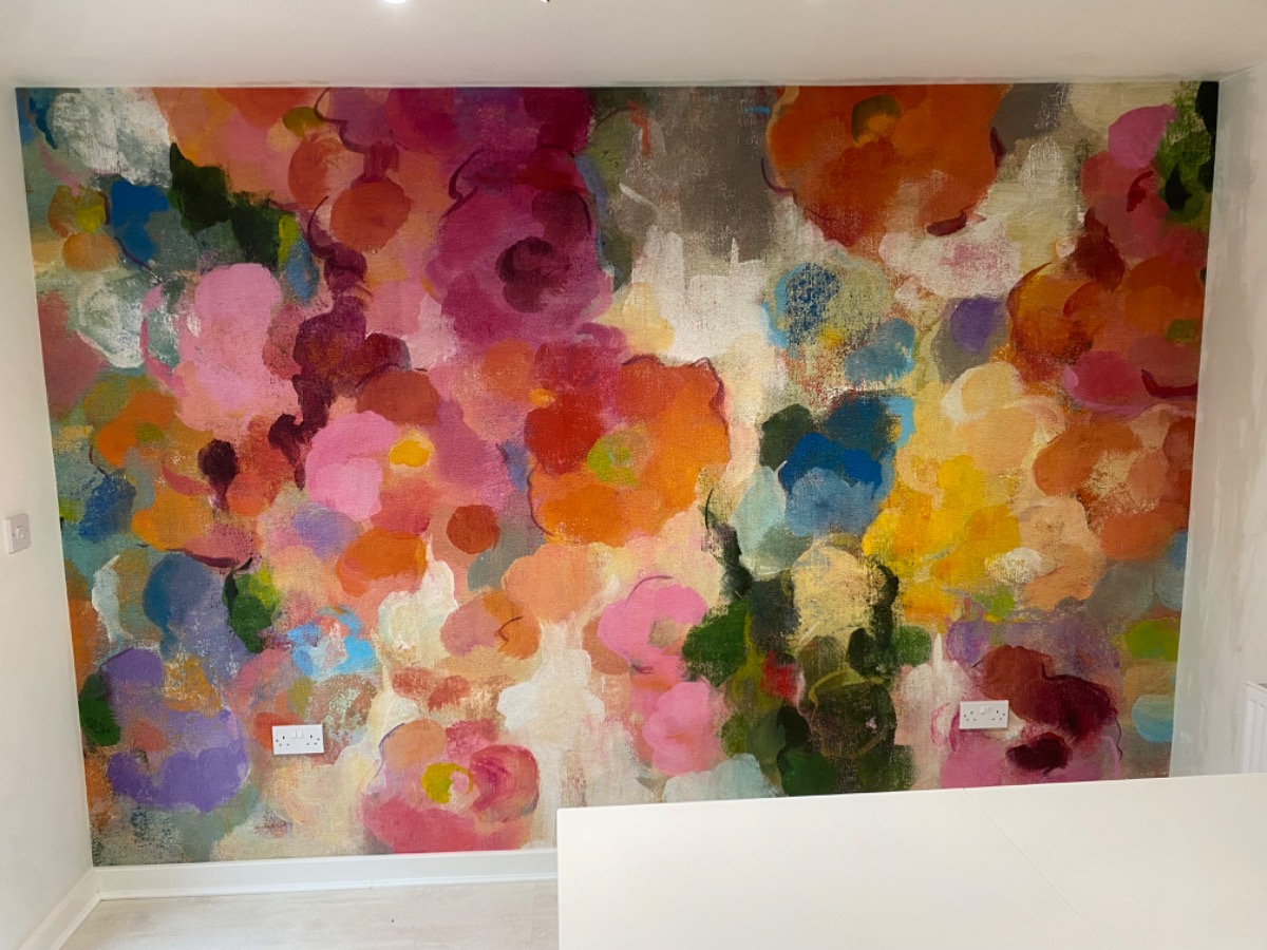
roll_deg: +0.9
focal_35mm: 26
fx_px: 952
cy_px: 475
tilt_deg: -8.6
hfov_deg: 67.3
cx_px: 634
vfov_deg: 53.1
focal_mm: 4.25
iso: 100
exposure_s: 1/50
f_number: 1.8
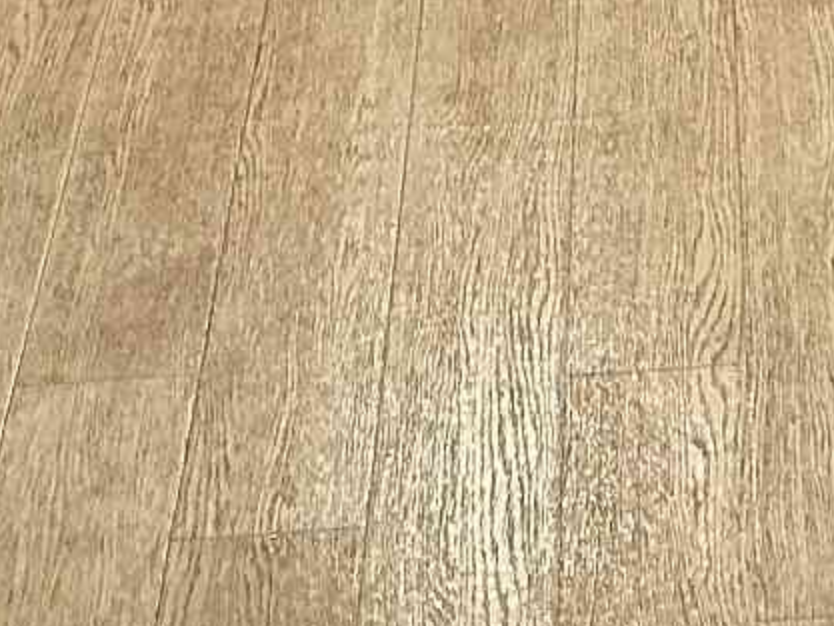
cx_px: 1004
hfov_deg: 11.1
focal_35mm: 174
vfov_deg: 8.1
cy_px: -687
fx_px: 4193
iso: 40
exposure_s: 1/120
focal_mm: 3
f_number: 1.8
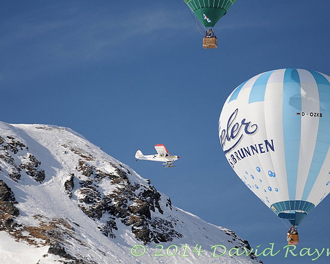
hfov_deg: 2.8
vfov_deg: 2.3
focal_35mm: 679
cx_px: 171
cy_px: 132
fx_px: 6633
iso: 200
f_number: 6.3
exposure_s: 1/2000
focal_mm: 400
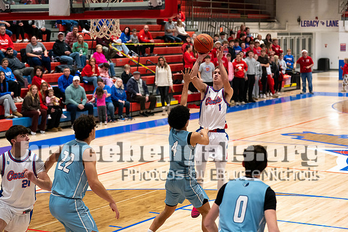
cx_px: 207
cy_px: 94
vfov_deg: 16.4
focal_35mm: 83
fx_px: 803
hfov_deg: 24.4
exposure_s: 1/1000
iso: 4000
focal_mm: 70
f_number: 2.8
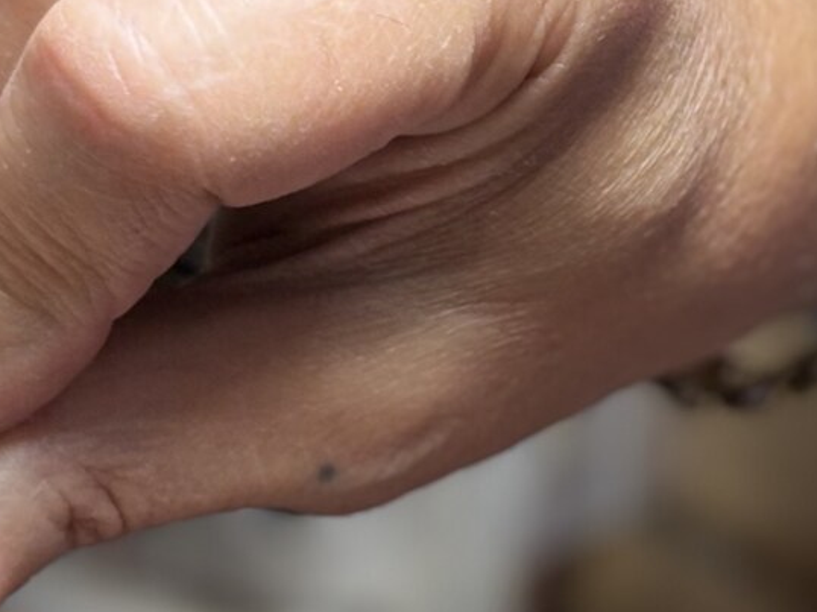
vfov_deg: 6.4
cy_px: 477
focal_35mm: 232
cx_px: 705
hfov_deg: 8.5
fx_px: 5473
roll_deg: -13.2
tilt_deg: -39.7
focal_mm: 5.96
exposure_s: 1/60
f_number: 1.6
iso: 50
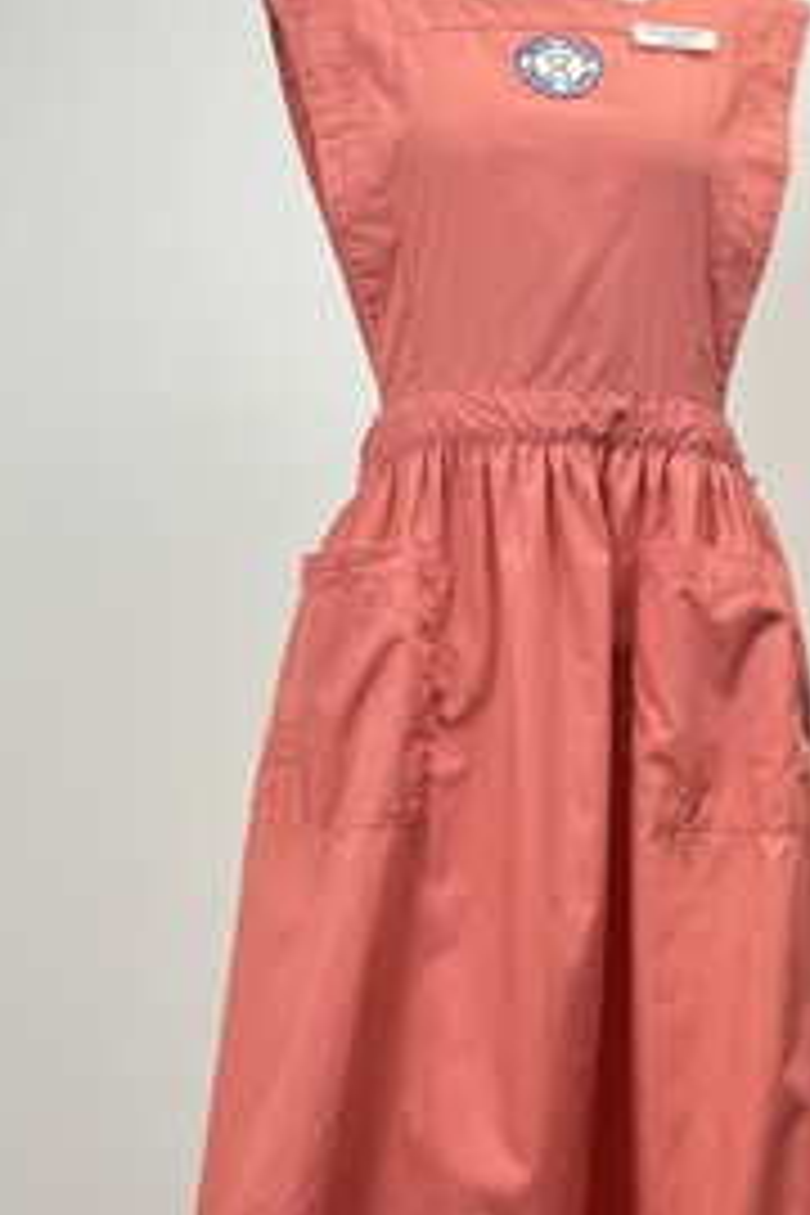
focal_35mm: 40
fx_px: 1350
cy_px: 641
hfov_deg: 33.0
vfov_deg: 48.4
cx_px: 558
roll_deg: -0.4
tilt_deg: +3.3
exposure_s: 1/120
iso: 40
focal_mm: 5.1
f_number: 1.6
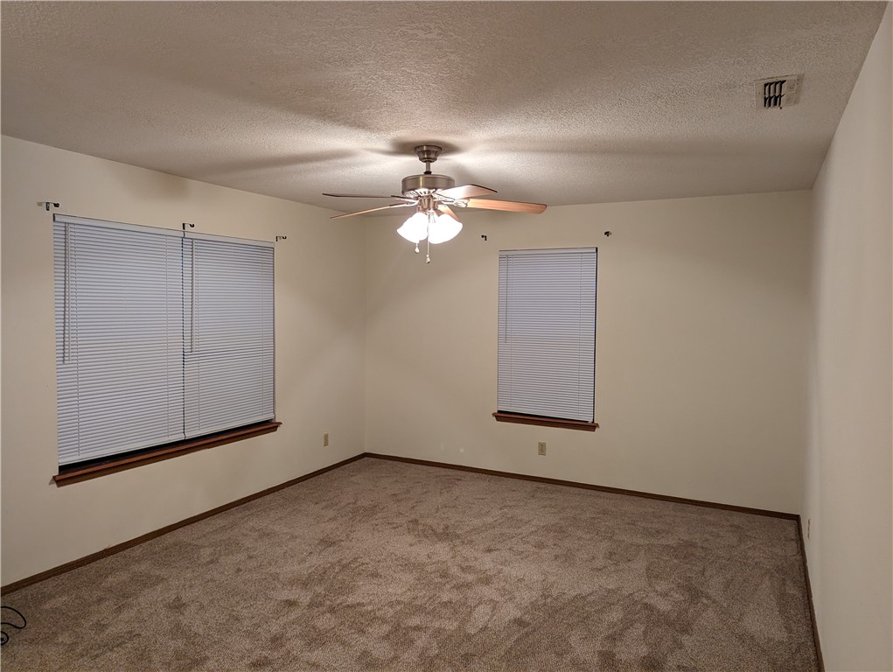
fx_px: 620
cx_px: 446
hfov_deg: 71.5
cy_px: 336
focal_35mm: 24
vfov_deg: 56.9
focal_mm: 6.81
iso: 120
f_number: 1.85
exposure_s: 1/24
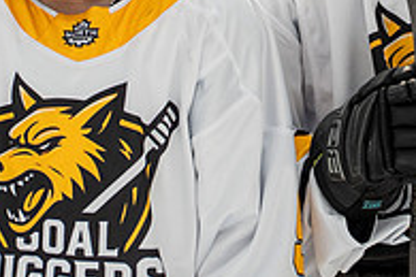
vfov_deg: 2.9
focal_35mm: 475
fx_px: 5488
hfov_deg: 4.3
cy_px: -99
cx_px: 367
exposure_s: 1/1600
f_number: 2.8
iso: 1000
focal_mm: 107
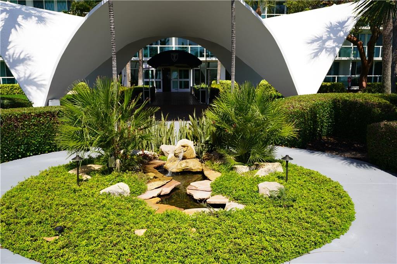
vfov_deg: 43.6
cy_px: 132
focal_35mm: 30
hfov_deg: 61.9
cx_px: 198
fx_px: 331
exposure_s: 1/500
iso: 100
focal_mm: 30
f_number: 5
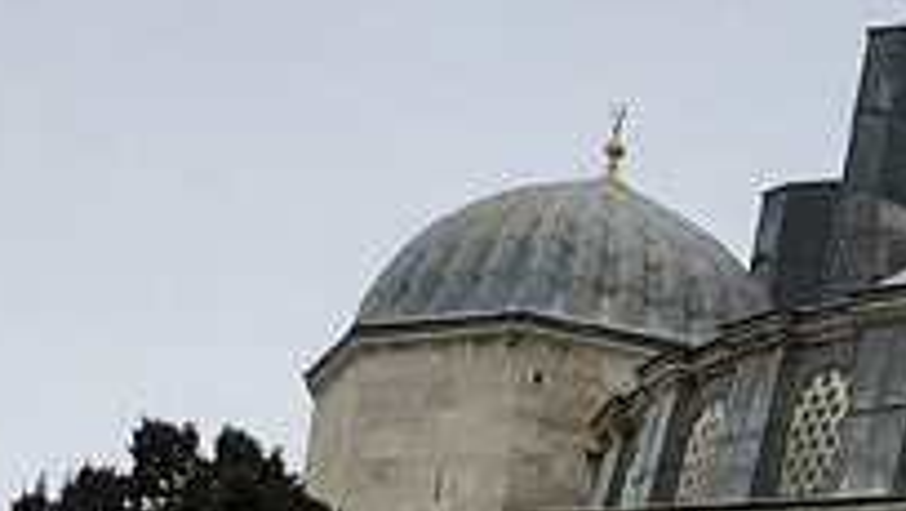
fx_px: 5961
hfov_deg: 8.0
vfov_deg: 4.7
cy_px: 1377
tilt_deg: +12.4
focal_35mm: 248
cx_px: 2207
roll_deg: -5.1
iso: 32
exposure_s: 1/471
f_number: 2.2
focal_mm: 4.15
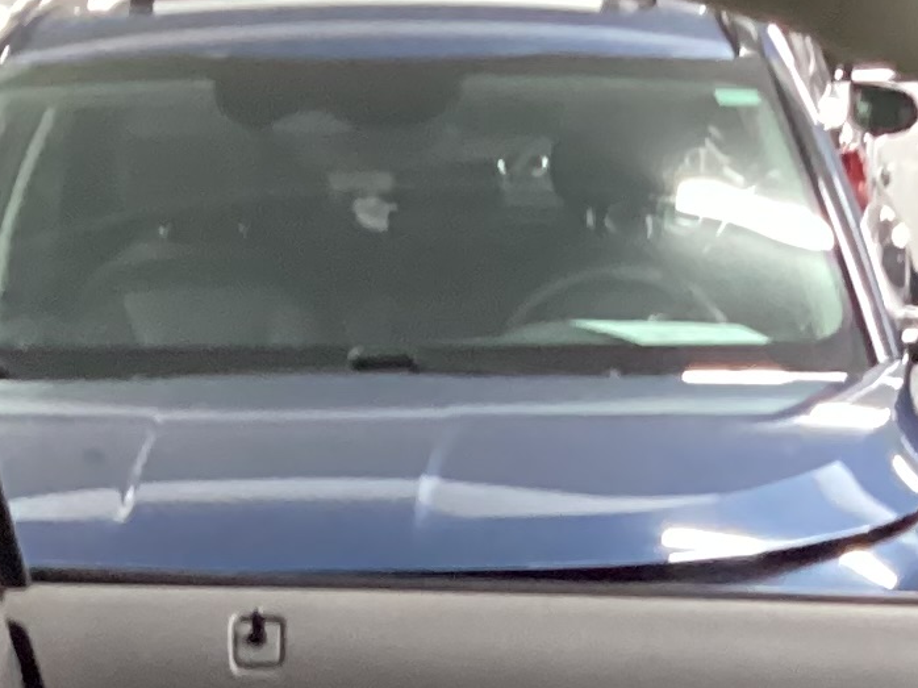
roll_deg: +1.5
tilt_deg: -22.1
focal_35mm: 145
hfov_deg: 13.5
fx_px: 3844
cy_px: 1554
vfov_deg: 9.3
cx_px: 821
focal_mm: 3.3
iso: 400
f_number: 2.4
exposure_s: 1/25
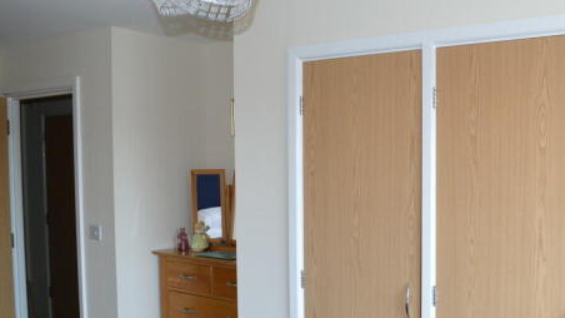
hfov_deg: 48.2
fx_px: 614
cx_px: 396
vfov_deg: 28.7
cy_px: 219
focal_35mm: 41
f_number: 5.6
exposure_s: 1/200
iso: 800
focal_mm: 18
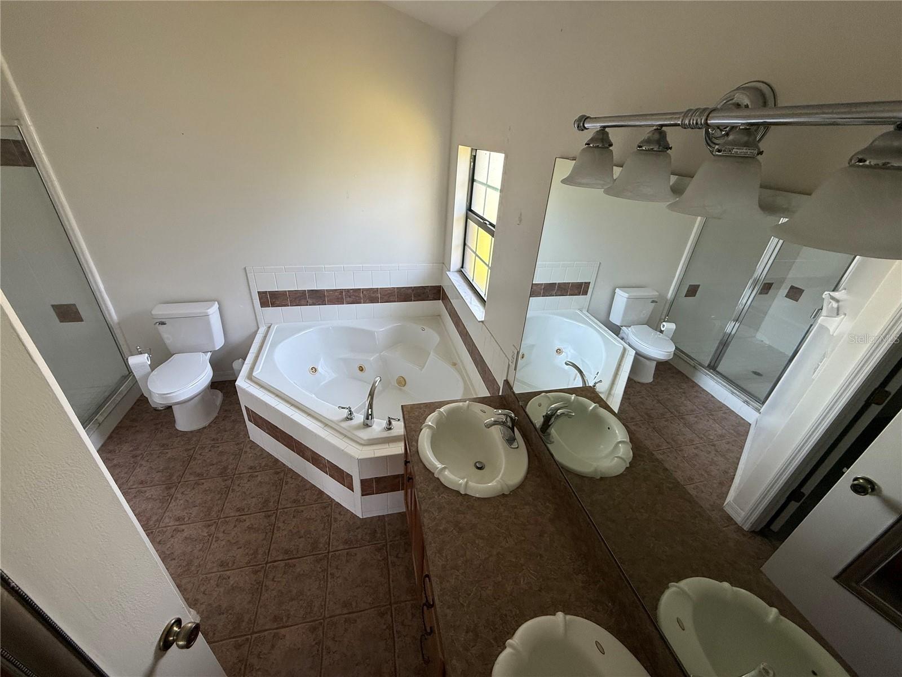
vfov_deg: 85.7
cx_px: 451
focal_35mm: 14
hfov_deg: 102.1
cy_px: 338
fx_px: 365
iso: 200
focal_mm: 2.22
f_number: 2.2
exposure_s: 1/99
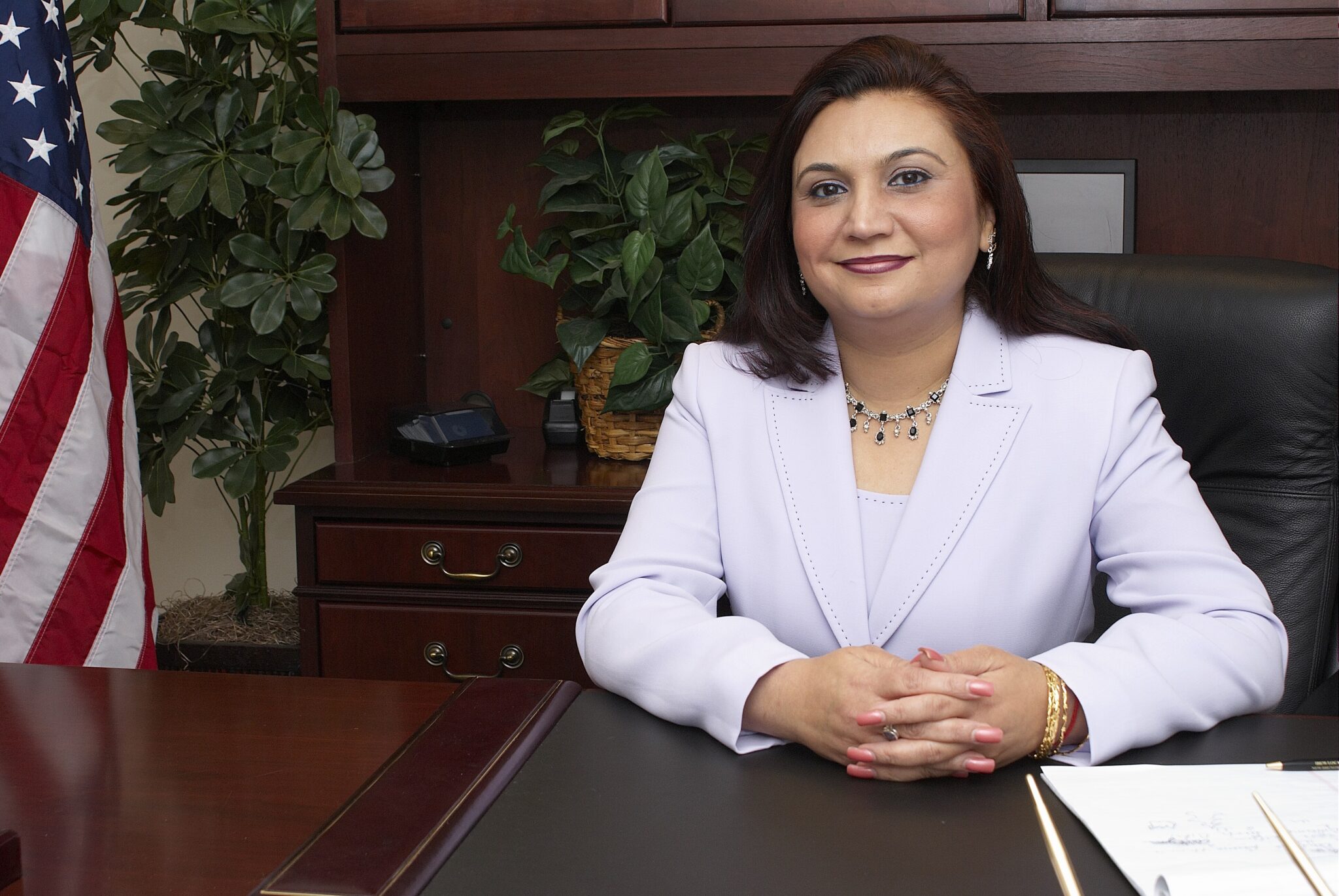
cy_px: 448
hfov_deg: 37.8
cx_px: 670
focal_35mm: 52
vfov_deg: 25.8
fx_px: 1955
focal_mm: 35
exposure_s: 1/60
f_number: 8
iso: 400
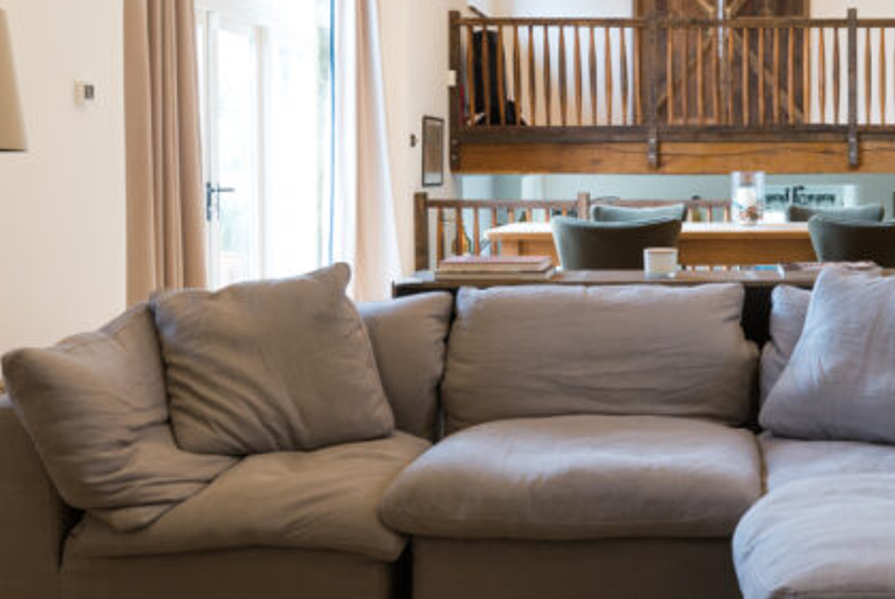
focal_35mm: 47
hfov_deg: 40.1
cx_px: 722
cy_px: 188
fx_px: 1170
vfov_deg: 28.5
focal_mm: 19
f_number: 9
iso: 200
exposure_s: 1
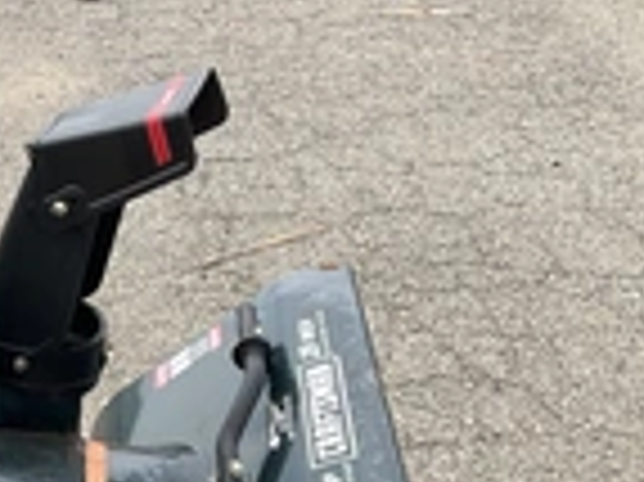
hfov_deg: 22.7
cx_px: -68
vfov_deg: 18.1
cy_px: 369
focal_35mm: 81
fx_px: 1506
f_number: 1.8
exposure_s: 1/842
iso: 25
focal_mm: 3
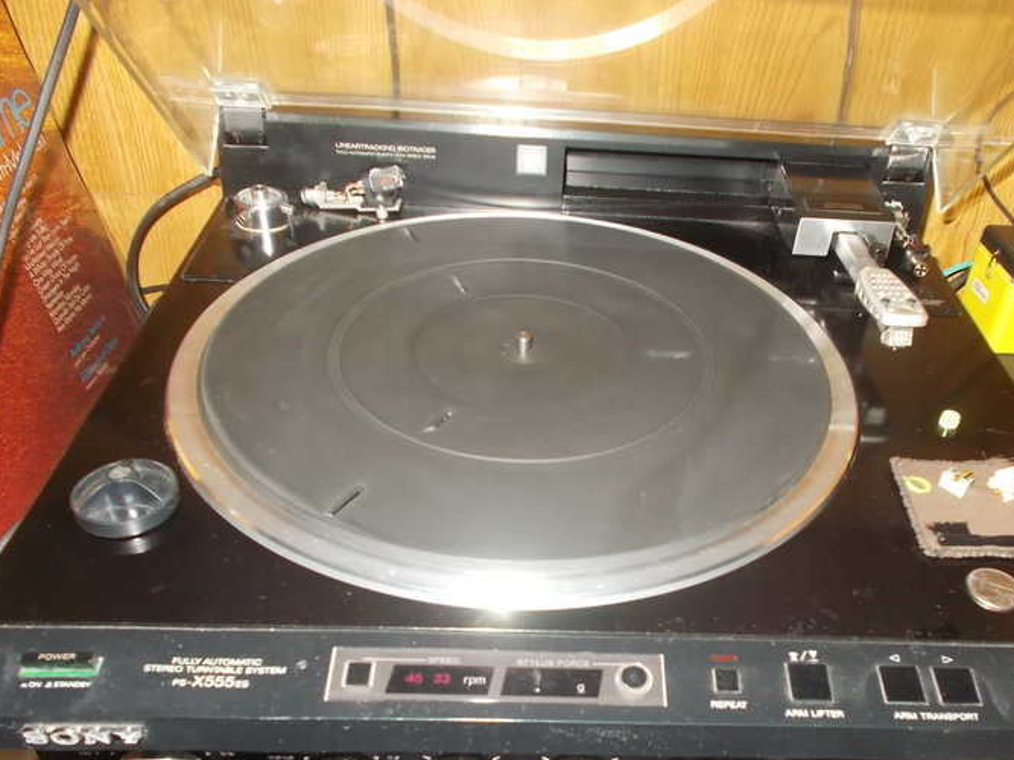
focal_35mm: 36
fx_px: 1054
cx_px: 597
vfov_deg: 39.5
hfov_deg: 51.1
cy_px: 453
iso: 200
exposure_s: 1/25
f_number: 3.4
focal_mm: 5.3
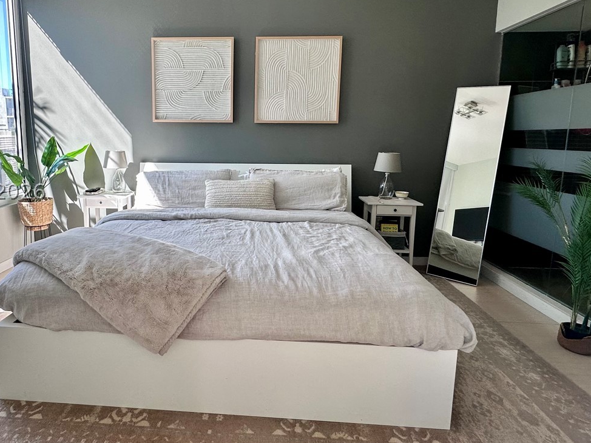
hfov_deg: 73.0
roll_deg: -0.1
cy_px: 191
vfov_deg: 58.6
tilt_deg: -8.2
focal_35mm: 23
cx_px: 231
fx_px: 393
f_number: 2.2
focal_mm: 2.22
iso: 50
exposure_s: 1/99
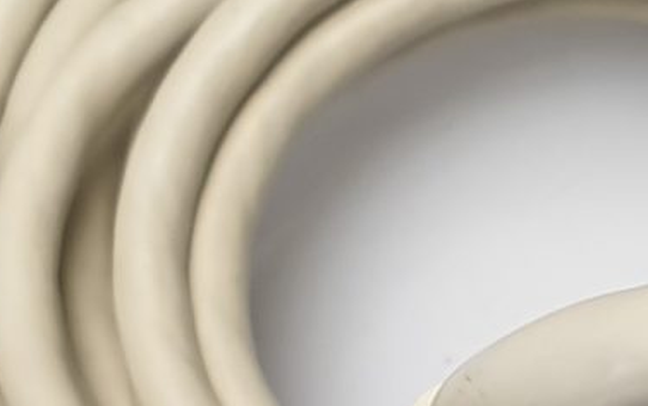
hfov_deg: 10.6
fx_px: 3304
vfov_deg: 6.5
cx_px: 1102
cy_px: 1177
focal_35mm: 187
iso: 80
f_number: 2.4
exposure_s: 1/50
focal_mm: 4.3
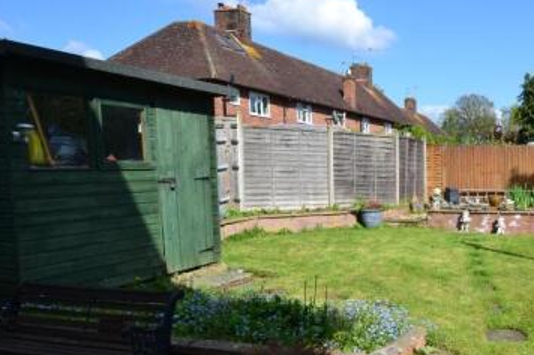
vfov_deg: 36.7
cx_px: 481
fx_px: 533
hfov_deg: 47.8
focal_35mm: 36
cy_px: 219
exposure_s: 1/320
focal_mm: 13
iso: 400
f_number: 11
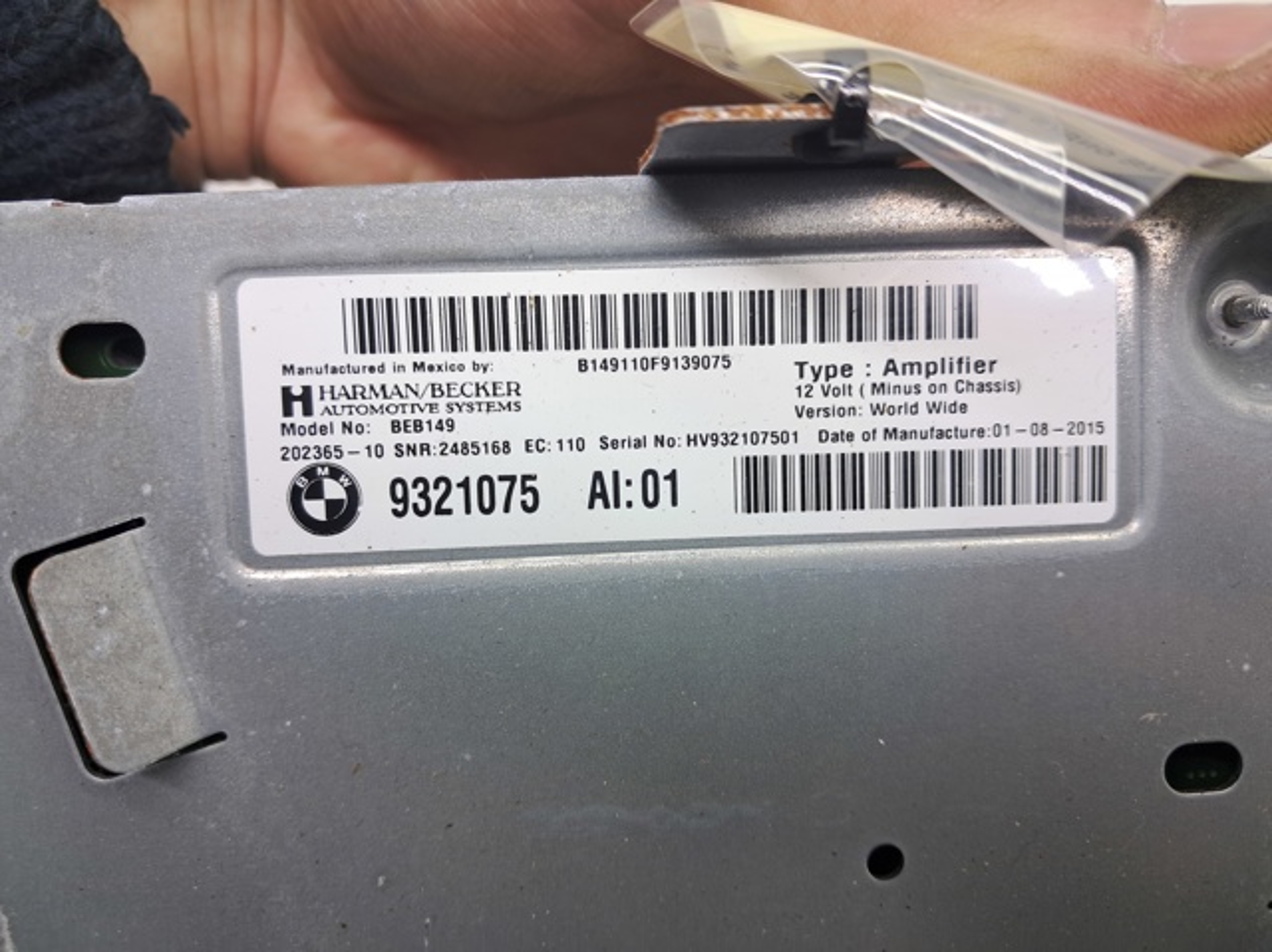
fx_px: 991
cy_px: 476
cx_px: 636
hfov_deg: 65.4
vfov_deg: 51.3
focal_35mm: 27
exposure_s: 1/60
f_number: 1.8
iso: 50
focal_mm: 4
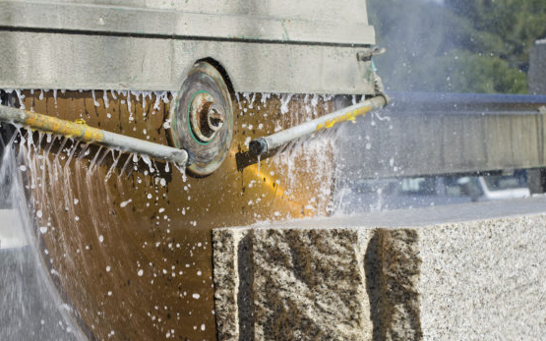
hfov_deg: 18.9
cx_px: 184
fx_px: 1637
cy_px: 256
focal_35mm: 110
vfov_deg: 11.9
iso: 100
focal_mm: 50
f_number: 7.1
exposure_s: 1/640
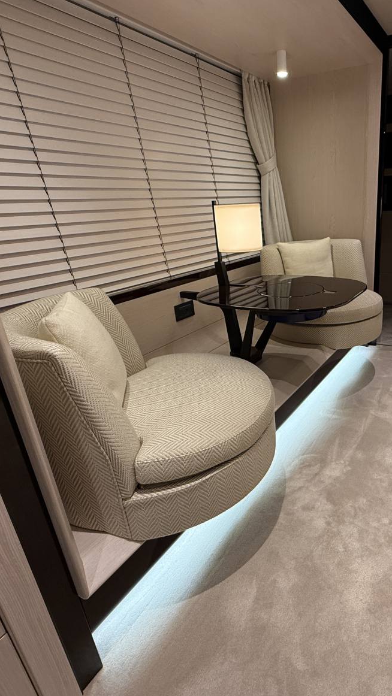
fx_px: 388
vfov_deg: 83.8
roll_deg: +2.1
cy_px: 349
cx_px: 297
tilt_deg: -21.6
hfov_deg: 51.2
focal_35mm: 21
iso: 200
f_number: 2.2
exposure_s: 1/100
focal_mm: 2.22
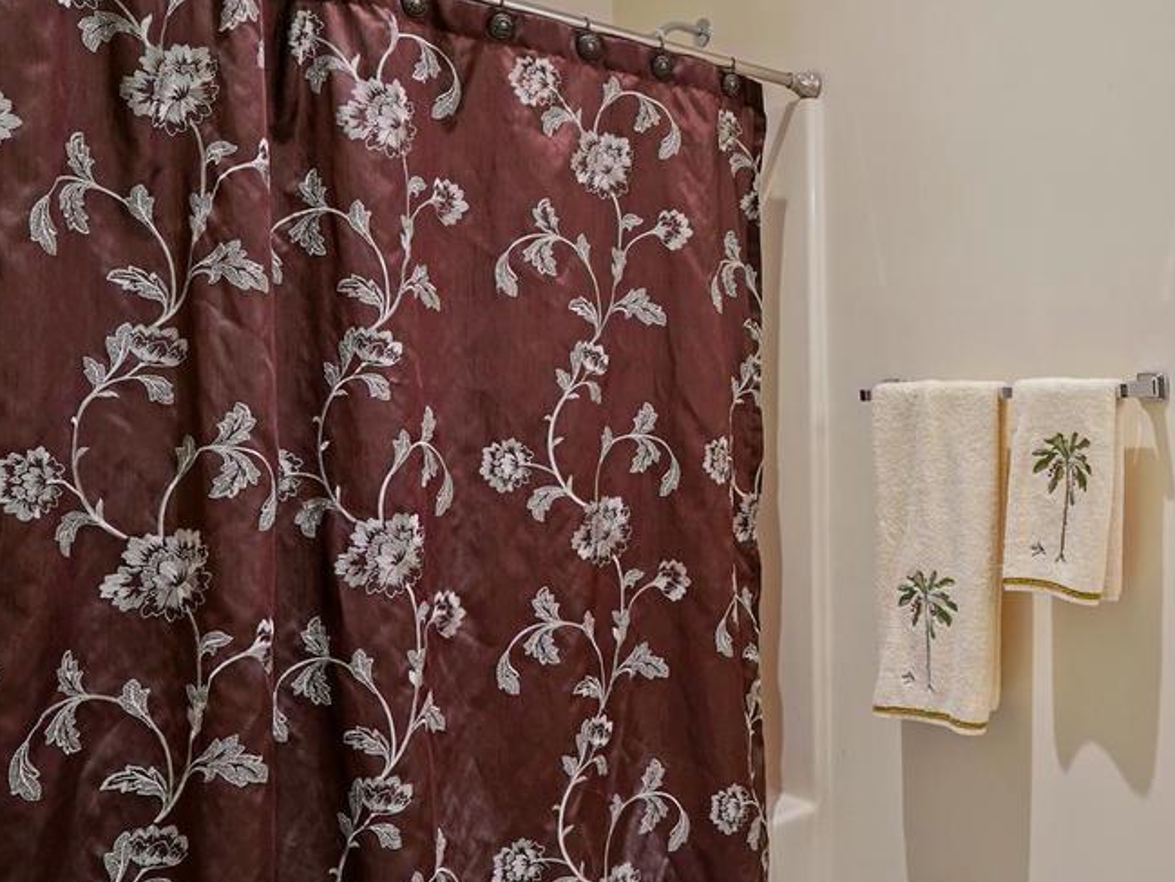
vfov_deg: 44.1
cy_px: 402
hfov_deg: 48.0
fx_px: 1086
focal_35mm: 32
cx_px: 1148
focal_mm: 10
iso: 250
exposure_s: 1/30
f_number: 2.8
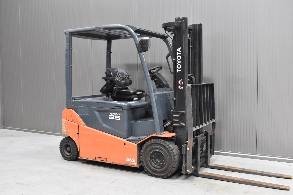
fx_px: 305
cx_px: 146
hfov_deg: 51.3
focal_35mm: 38
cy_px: 98
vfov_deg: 35.5
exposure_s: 1/20
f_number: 5.6
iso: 1600
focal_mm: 25
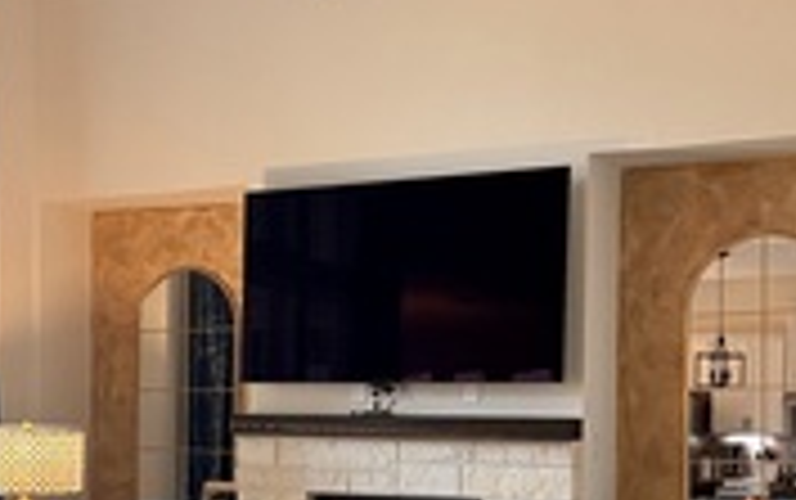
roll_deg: -0.7
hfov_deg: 29.5
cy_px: 441
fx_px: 1498
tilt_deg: -1.2
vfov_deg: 18.6
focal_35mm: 69
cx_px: 256
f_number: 1.78
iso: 400
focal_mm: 6.76
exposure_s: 1/60.2
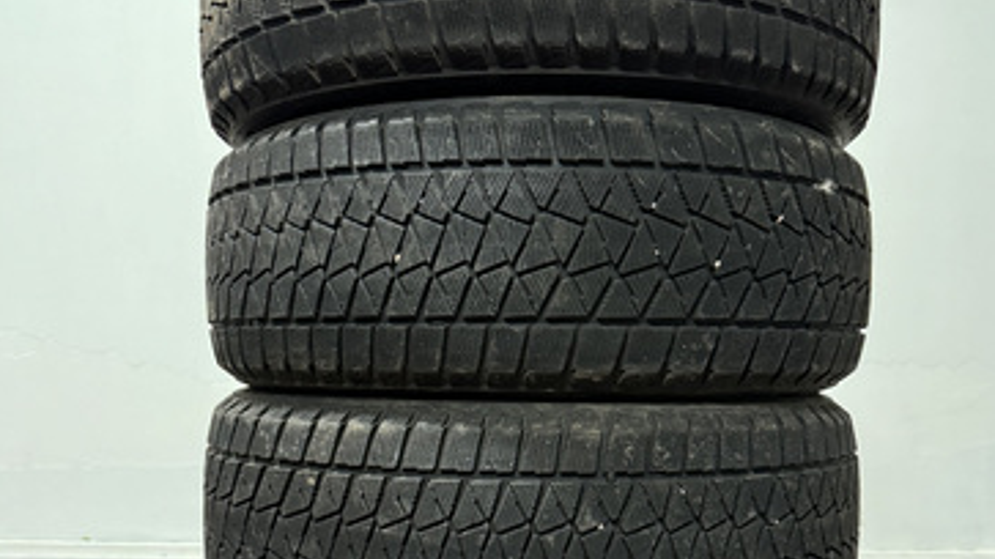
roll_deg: +0.5
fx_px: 950
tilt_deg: -1.5
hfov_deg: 55.3
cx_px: 506
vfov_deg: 32.4
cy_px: 392
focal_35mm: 36
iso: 800
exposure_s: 1/60
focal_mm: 6.76
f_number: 1.78
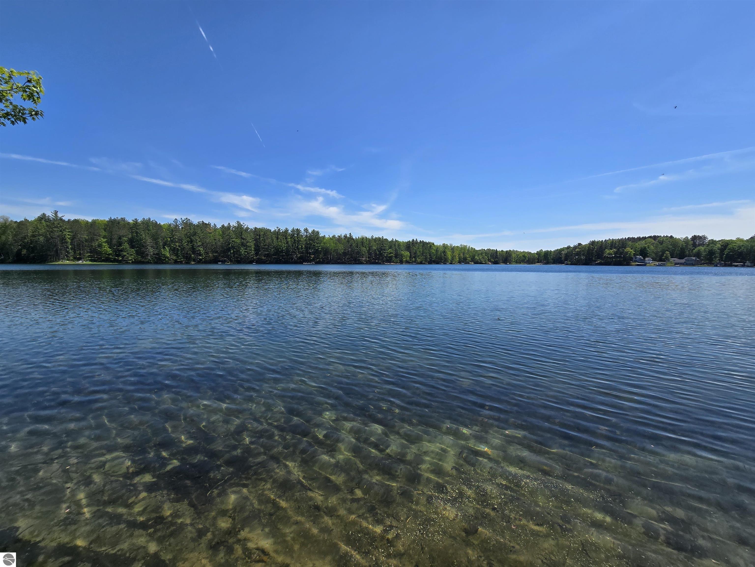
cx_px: 378
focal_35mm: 13
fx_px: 284
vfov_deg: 89.9
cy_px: 284
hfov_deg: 106.2
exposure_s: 1/2404
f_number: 2.2
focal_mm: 2.2
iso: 50
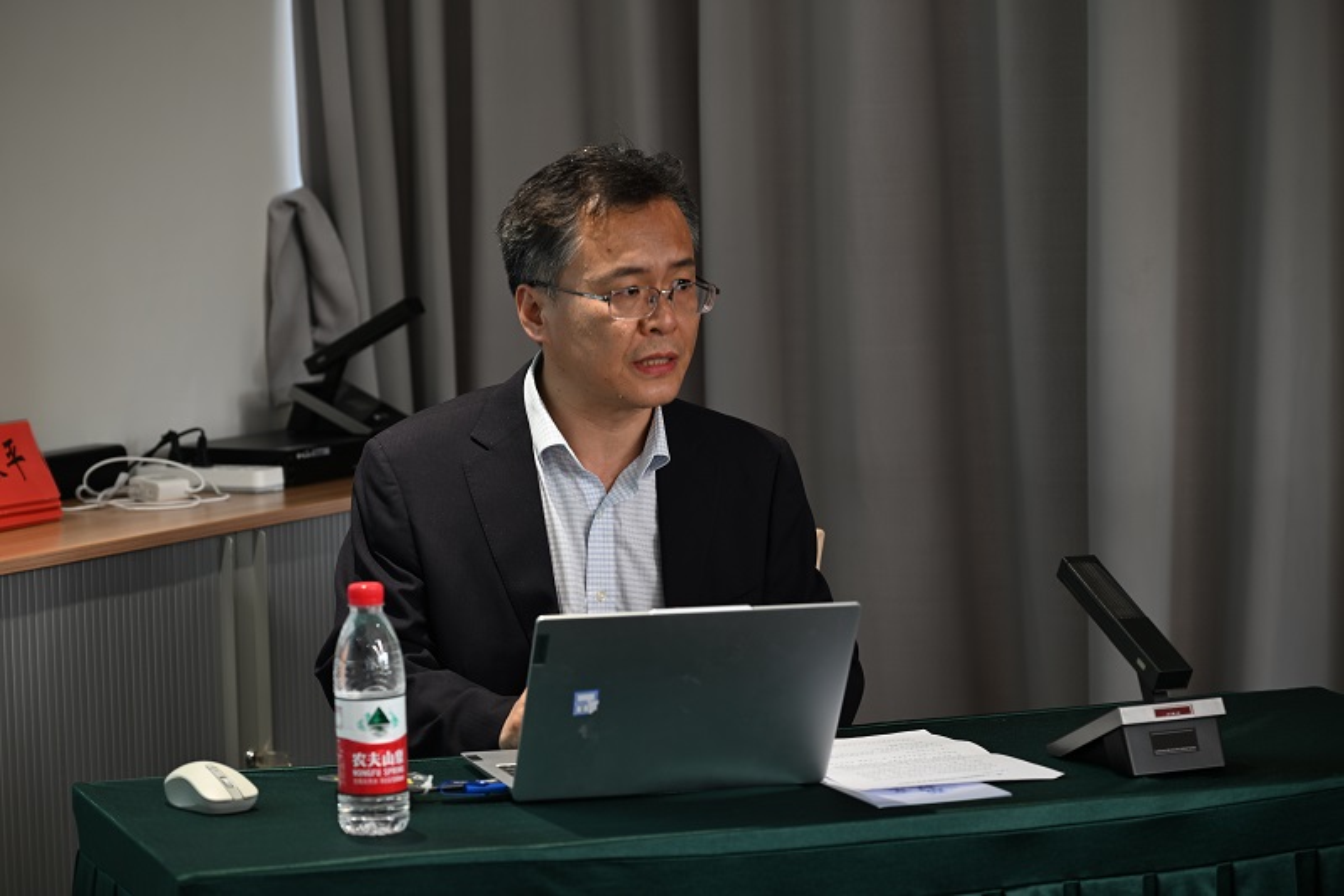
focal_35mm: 91
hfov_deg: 22.4
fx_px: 3396
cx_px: 672
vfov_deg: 15.0
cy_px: 448
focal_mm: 91
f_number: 4
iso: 125
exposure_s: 1/8
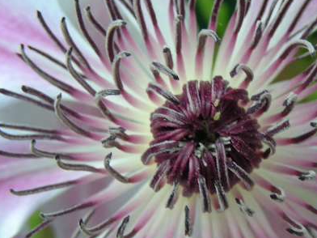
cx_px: 212
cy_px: 133
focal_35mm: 62
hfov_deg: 31.0
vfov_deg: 23.6
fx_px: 568
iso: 50
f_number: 3.5
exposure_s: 1/32.2
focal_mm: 6.3
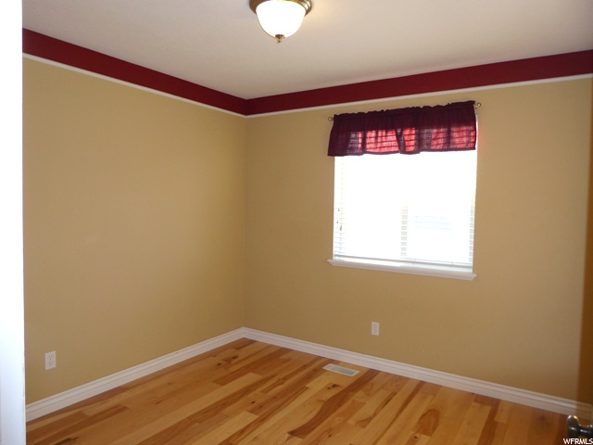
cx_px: 296
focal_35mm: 24
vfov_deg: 56.8
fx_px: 411
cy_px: 222
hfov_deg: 71.6
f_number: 3.3
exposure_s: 1/60
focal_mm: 4.3
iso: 160
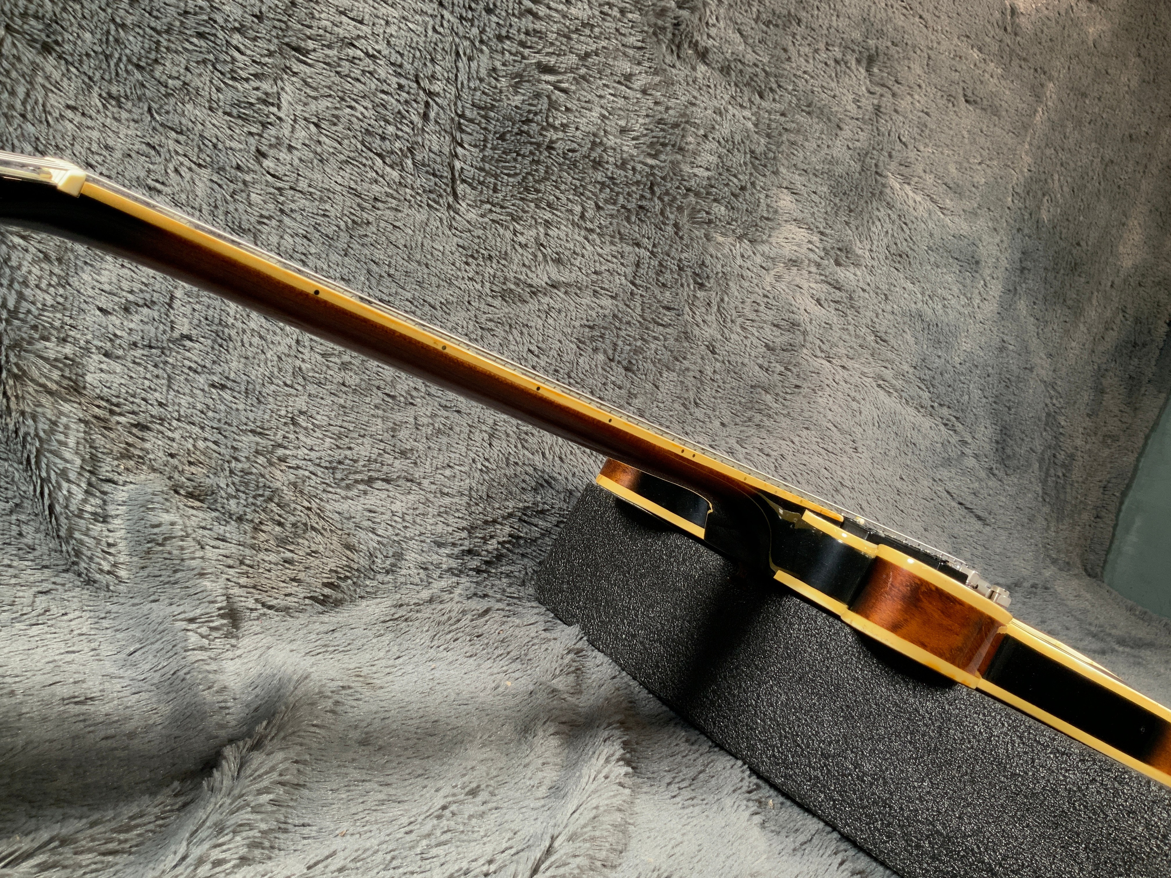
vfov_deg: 48.2
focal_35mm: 29
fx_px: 981
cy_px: 439
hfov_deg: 61.7
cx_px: 586
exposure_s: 1/104
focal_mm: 3
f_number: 1.8
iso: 64
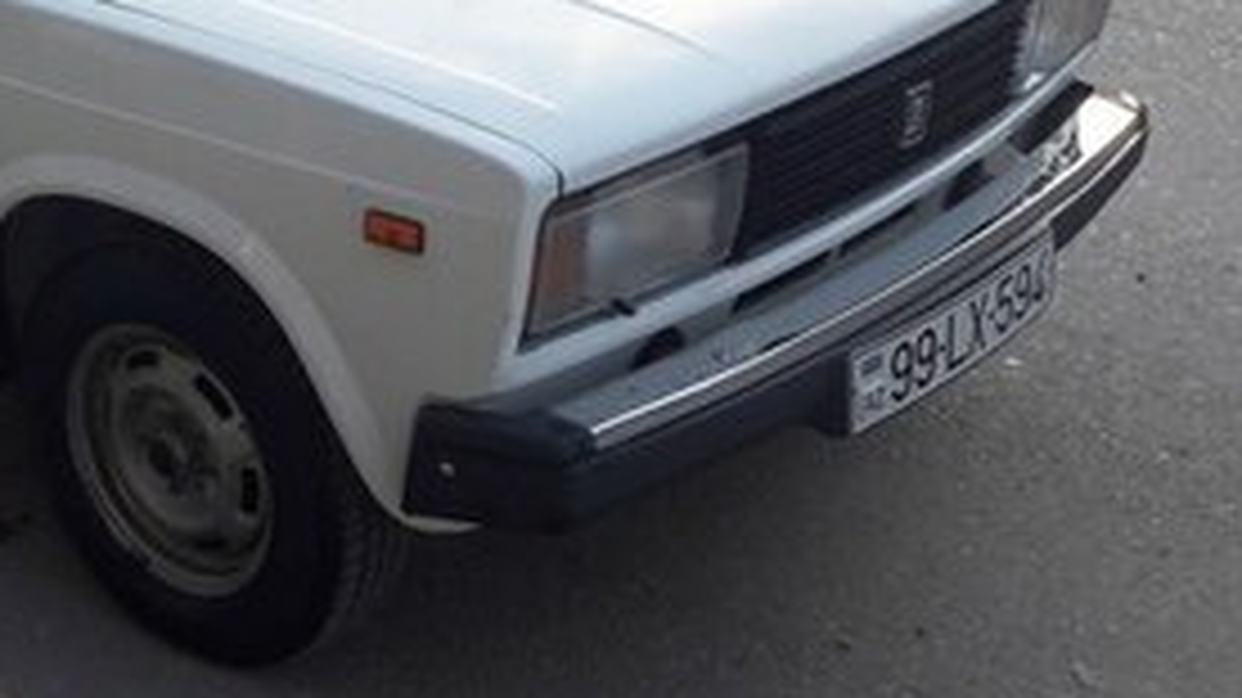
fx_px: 2403
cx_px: -76
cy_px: -79
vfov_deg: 16.0
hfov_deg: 26.9
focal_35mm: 73
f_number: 1.9
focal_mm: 3.7
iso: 40
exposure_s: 1/313
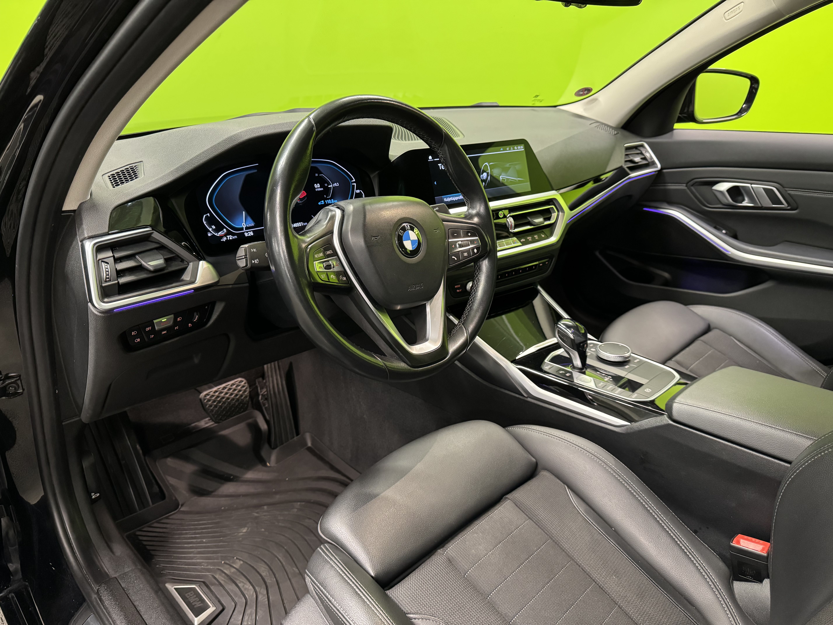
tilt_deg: -23.2
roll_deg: -0.6
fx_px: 578
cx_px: 416
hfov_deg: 71.6
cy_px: 312
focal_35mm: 24
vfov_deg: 56.8
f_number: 1.78
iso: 800
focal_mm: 6.76
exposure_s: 1/50
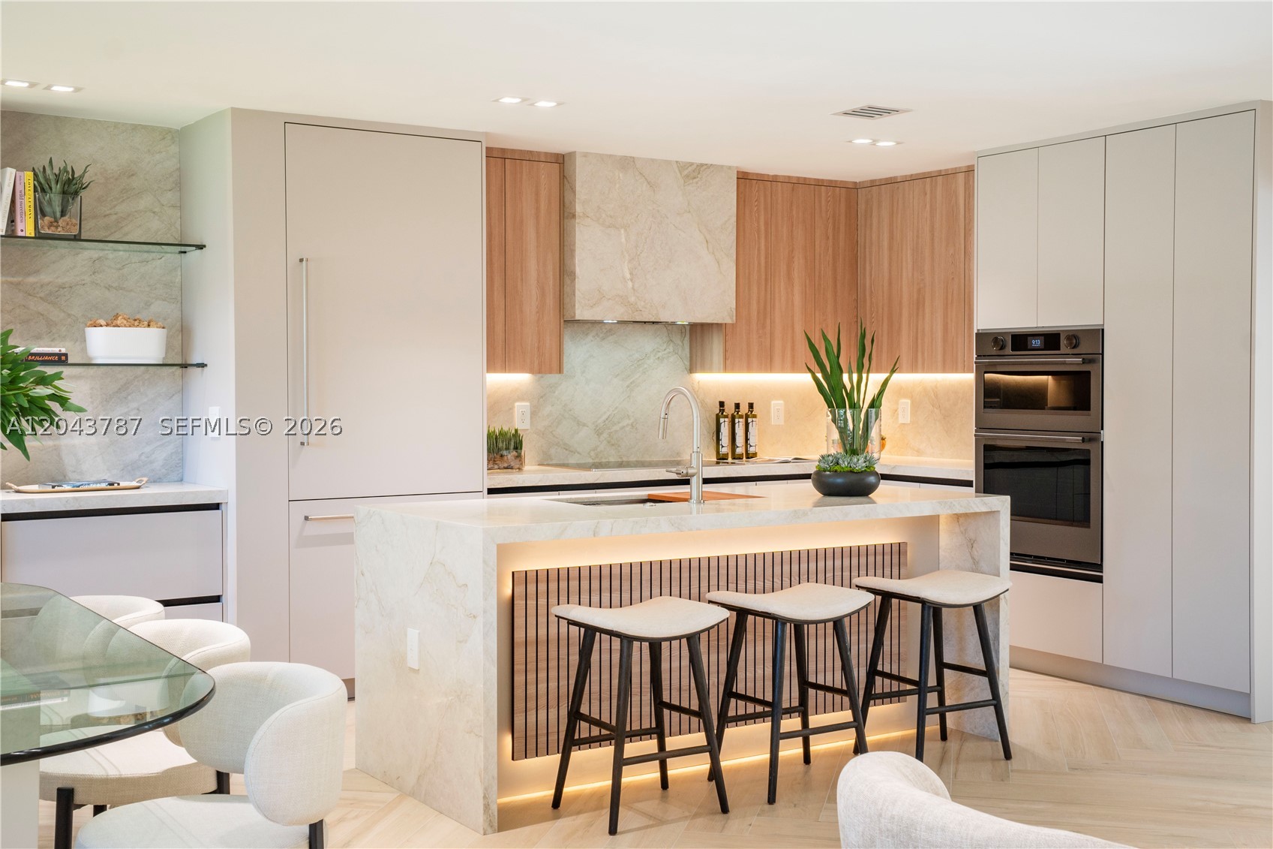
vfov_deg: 31.5
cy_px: 424
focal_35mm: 43
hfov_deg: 45.8
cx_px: 636
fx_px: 1506
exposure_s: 1/13
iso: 250
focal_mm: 28.4
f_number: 9
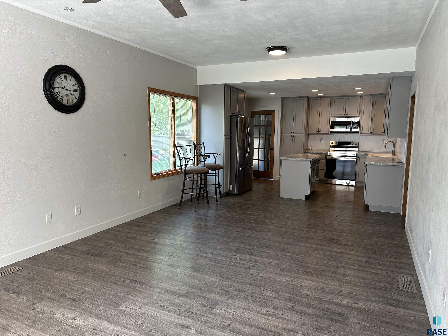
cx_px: 224
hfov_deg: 71.6
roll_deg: -0.5
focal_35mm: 24
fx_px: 311
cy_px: 168
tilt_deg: -7.0
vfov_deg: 56.8
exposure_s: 1/120
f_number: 1.78
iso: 100
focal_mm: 6.86
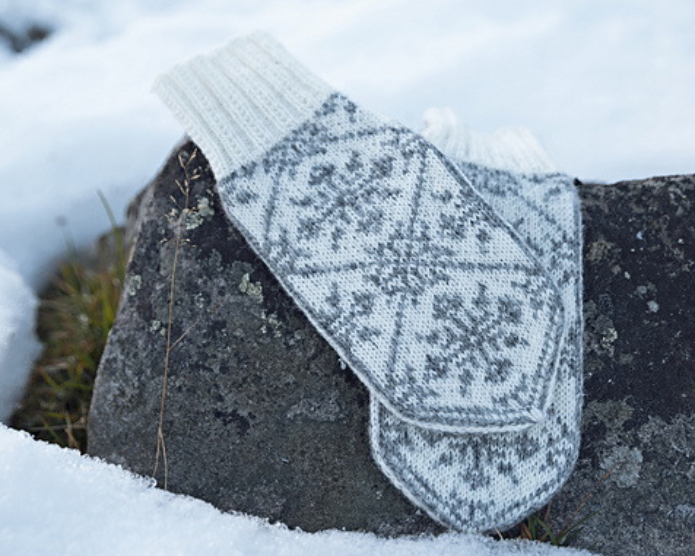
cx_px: 362
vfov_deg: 26.2
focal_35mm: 58
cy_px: 260
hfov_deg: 32.5
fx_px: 1193
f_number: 3.5
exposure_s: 1/200
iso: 100
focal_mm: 46
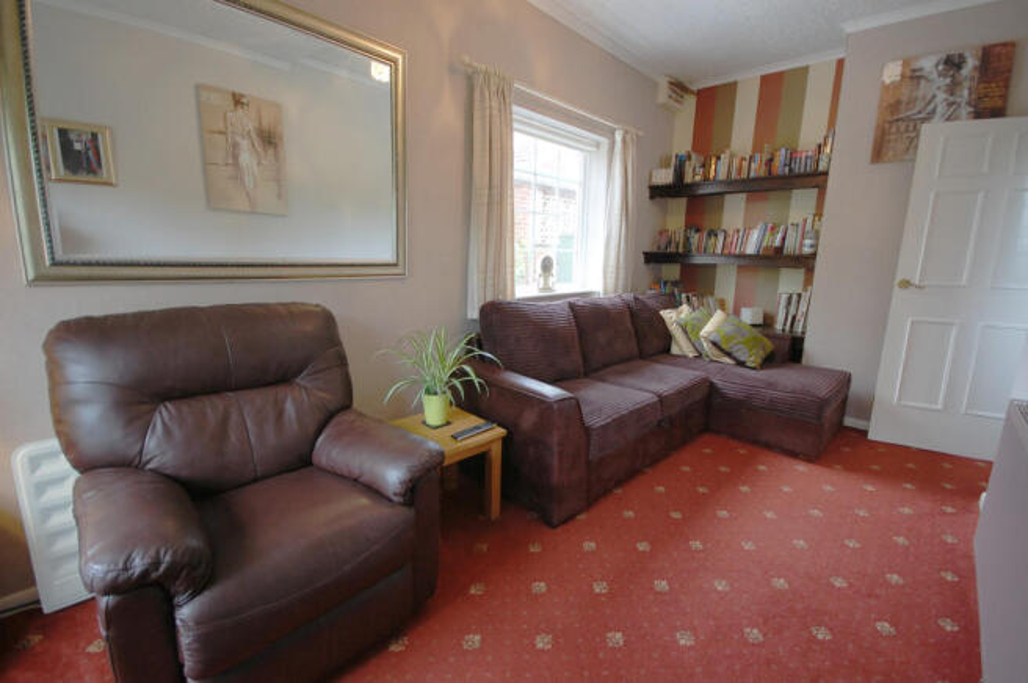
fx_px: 428
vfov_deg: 77.2
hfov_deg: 100.4
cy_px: 342
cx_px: 514
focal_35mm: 15
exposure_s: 1/15
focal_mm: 10
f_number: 4
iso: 200
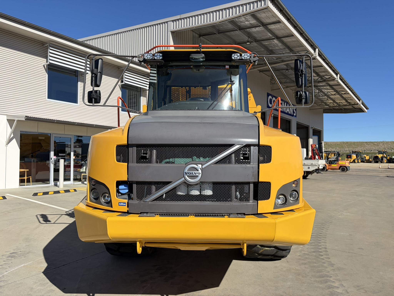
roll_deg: +1.1
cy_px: 148
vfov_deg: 53.1
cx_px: 197
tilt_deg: -0.1
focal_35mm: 26
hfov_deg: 67.3
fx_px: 296
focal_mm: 5.96
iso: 50
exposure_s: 1/3279
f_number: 1.6
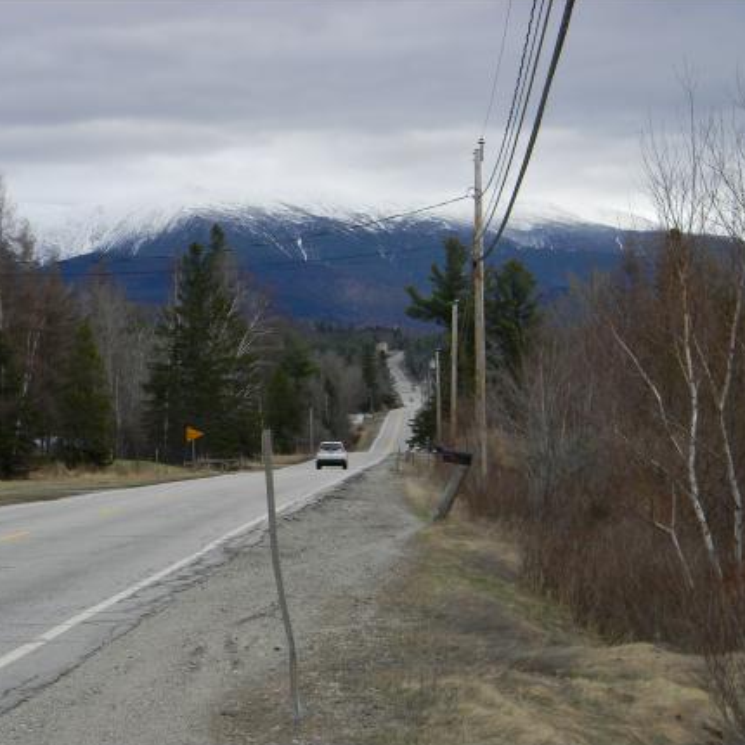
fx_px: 2411
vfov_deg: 17.6
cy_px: 372
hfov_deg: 17.6
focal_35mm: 99
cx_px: 296
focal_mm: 15.1
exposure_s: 1/646
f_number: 4.5
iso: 80
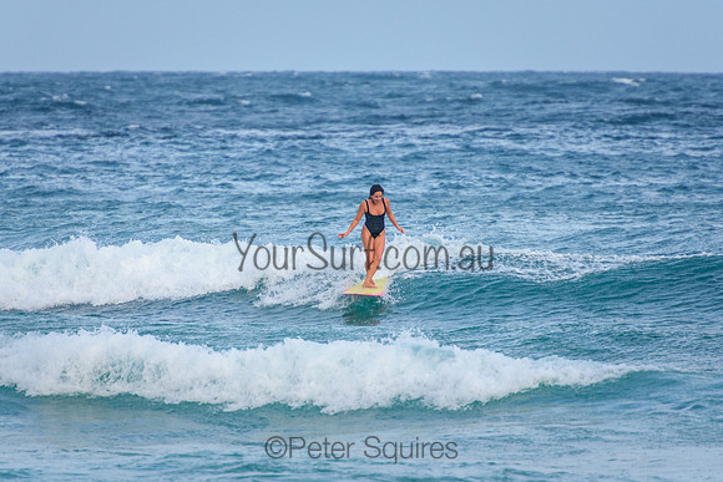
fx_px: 12349
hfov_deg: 3.4
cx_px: 362
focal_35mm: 615
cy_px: 241
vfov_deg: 2.2
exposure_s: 1/1600
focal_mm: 400
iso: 640
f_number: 5.6
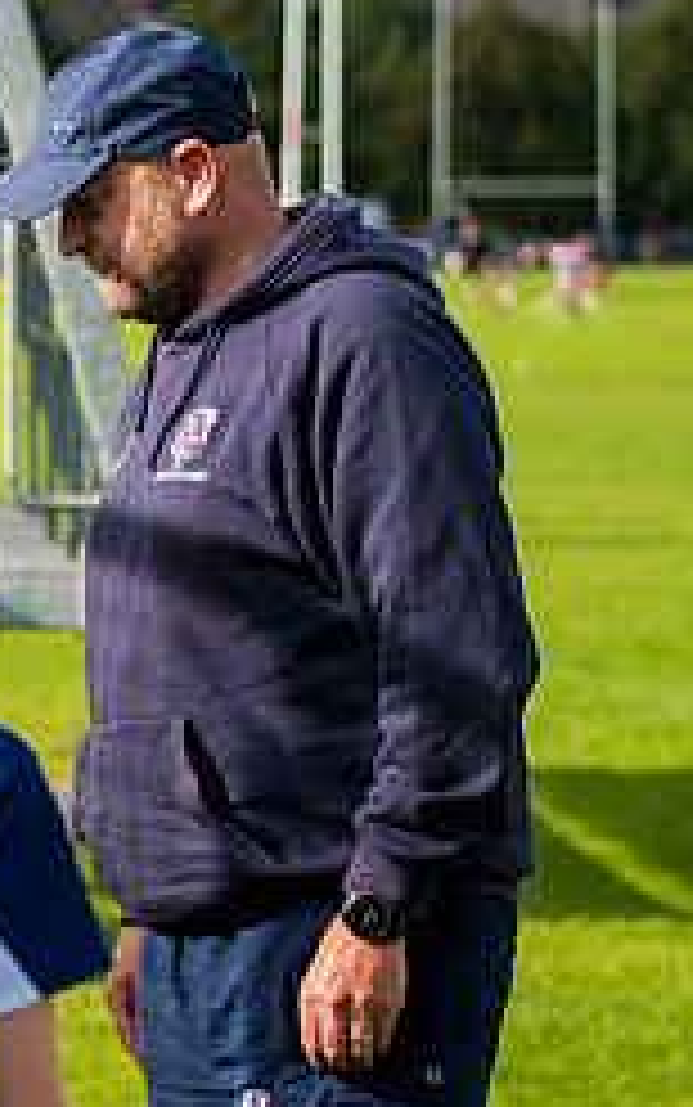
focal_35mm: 228
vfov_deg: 9.2
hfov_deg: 5.7
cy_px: 583
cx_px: -482
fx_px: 6882
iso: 400
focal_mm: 95
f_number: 4
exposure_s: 1/1250
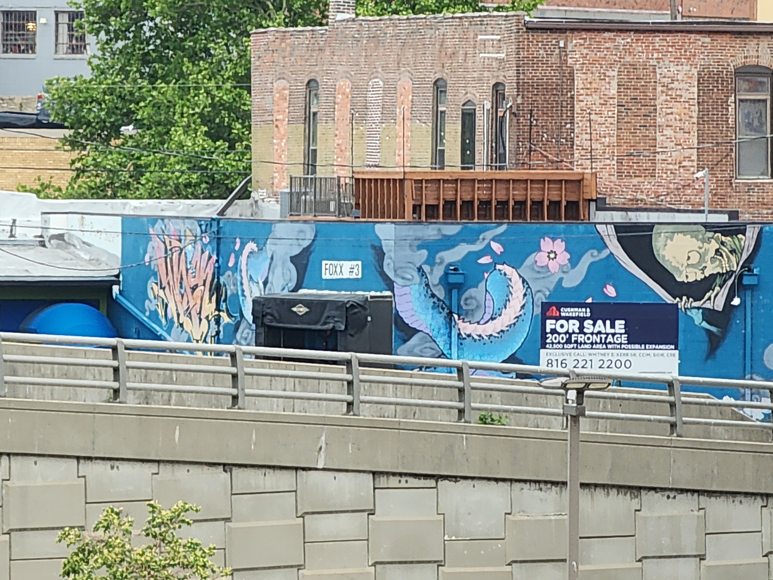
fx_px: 5136
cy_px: 290
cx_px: 386
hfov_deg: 8.6
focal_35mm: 230
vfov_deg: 6.5
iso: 64
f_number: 4.9
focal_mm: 27.2
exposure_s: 1/120
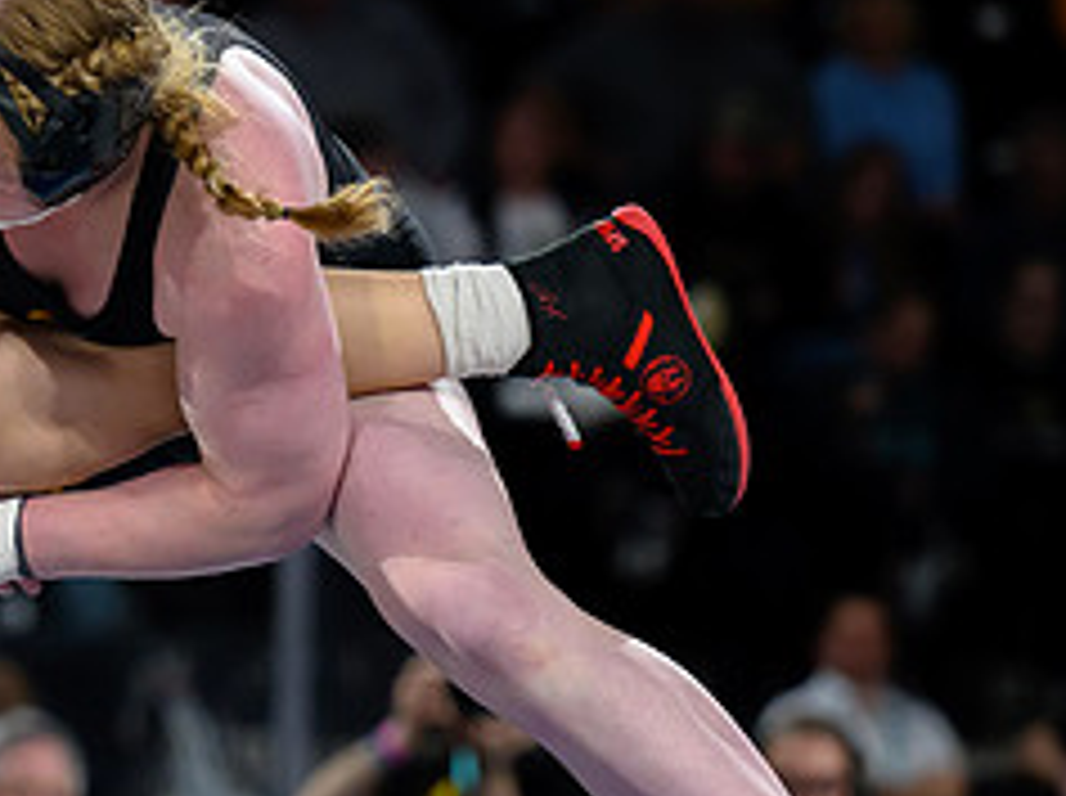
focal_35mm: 364
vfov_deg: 4.1
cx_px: 24
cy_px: 478
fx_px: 11192
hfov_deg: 5.4
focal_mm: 120
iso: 2500
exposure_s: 1/800
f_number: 2.8
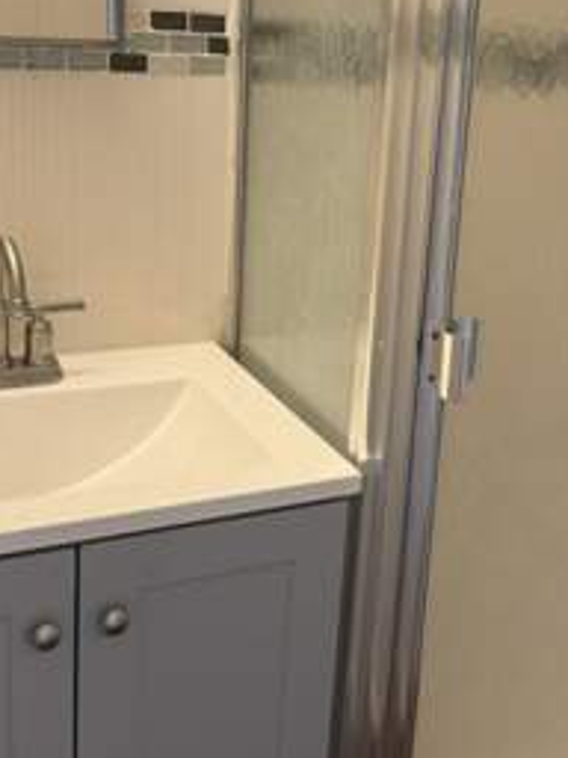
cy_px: 317
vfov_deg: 32.1
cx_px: 509
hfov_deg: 23.8
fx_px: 1313
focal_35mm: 60
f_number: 1.78
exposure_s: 1/120
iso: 200
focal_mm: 6.76
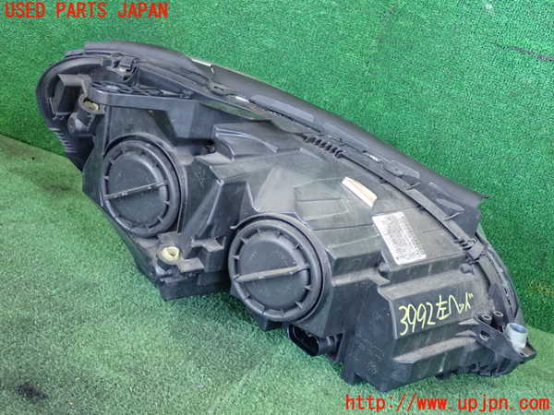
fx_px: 752
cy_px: 208
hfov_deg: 40.4
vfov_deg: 30.9
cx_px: 277
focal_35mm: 47
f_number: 3.1
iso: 1250
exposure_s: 1/125
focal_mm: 8.4
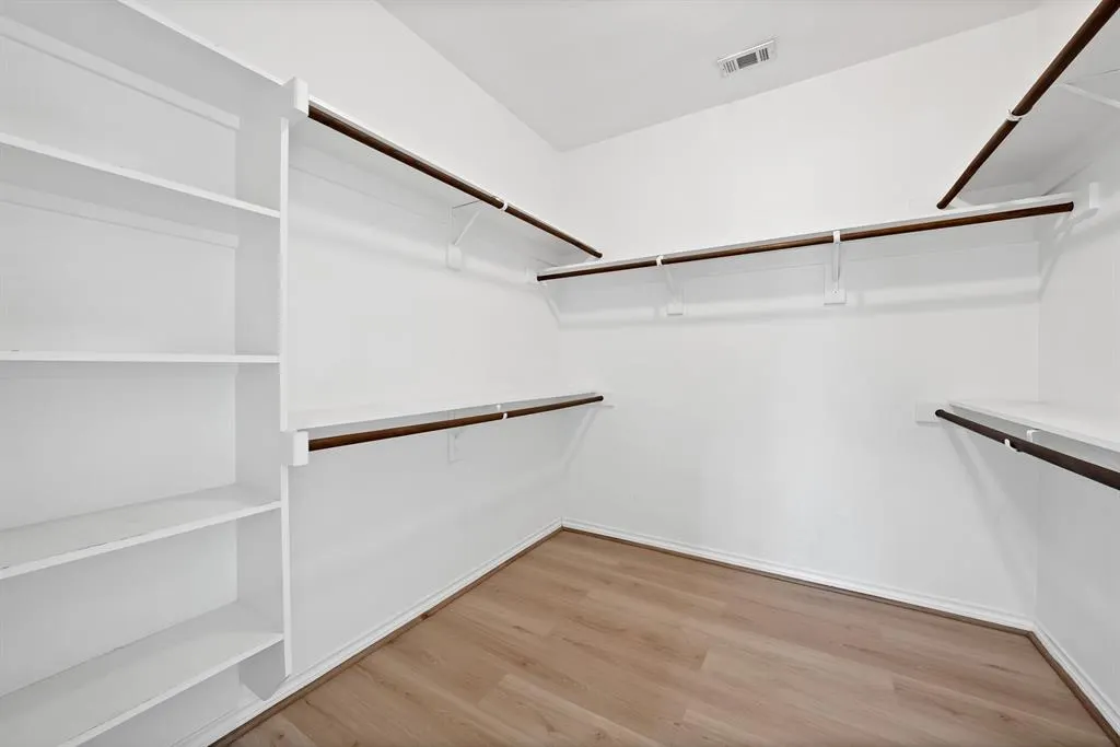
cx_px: 560
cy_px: 374
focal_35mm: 12
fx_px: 373
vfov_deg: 90.0
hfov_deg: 112.6
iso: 640
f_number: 8
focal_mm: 12
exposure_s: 1/1.67
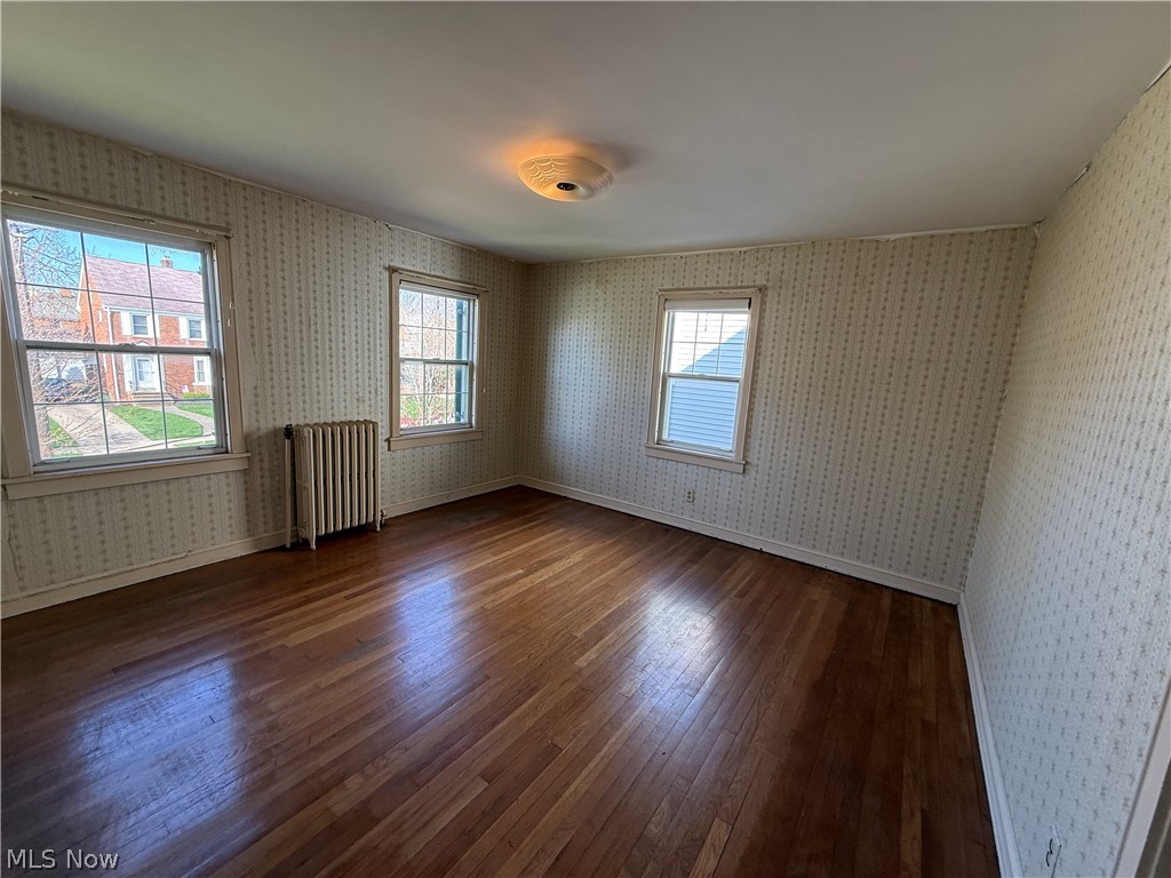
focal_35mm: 14
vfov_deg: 85.7
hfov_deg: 102.1
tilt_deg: -8.9
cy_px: 439
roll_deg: -3.7
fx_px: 474
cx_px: 586
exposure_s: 1/120
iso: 100
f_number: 2.2
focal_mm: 2.22
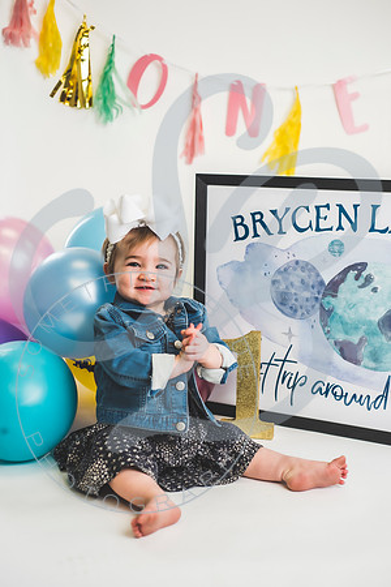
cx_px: 196
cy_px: 294
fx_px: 815
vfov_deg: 39.6
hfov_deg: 27.0
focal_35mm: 50
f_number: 2.8
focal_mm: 50
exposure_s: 1/160
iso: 200
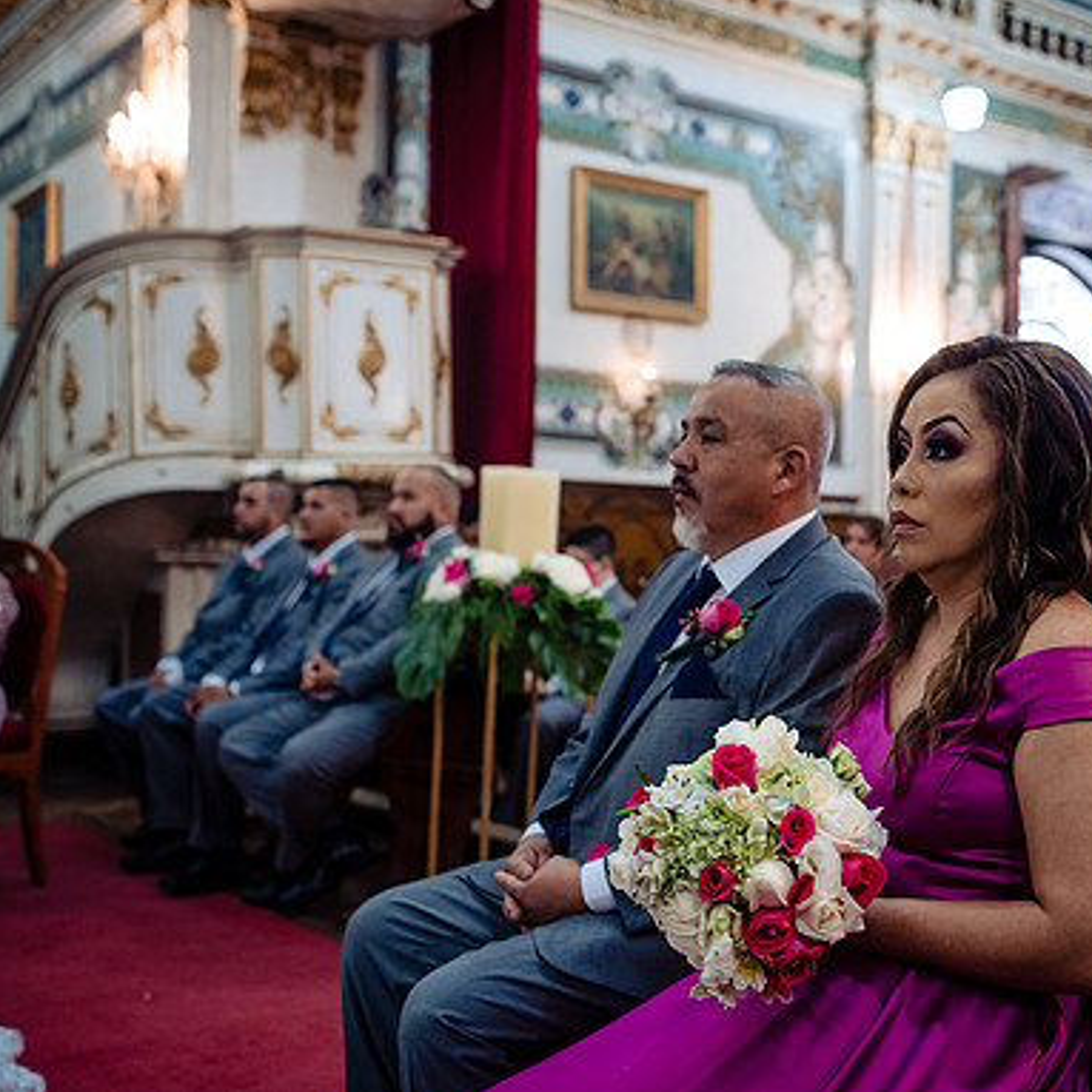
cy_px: 546
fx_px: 1606
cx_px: 730
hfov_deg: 37.1
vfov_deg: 37.6
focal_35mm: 45
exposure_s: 1/100
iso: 1600
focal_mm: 35
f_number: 3.2
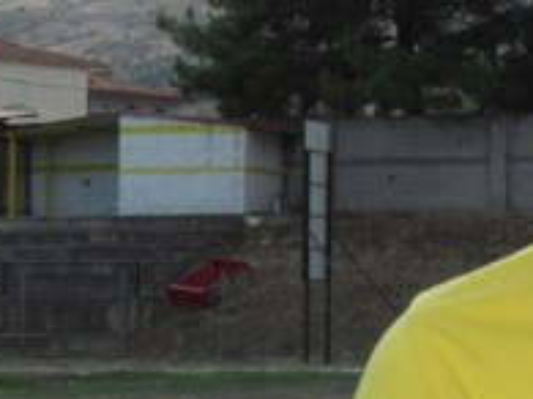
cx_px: 861
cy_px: -1
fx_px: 2554
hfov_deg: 11.3
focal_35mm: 166
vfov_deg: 8.9
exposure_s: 1/200
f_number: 5.5
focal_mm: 8.9
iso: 50
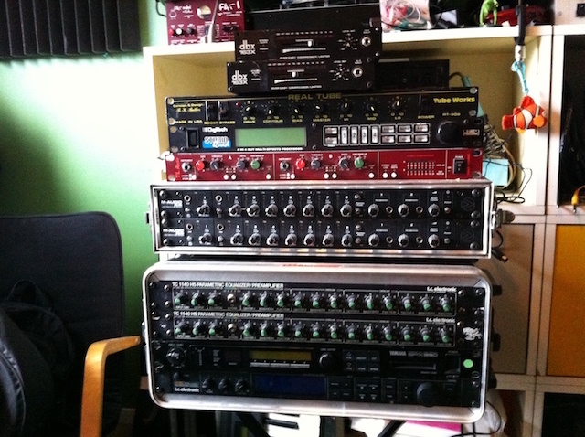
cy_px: 218
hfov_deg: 52.7
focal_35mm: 35
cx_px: 292
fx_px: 591
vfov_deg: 40.6
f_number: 2.8
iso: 640
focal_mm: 3.85
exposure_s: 1/15
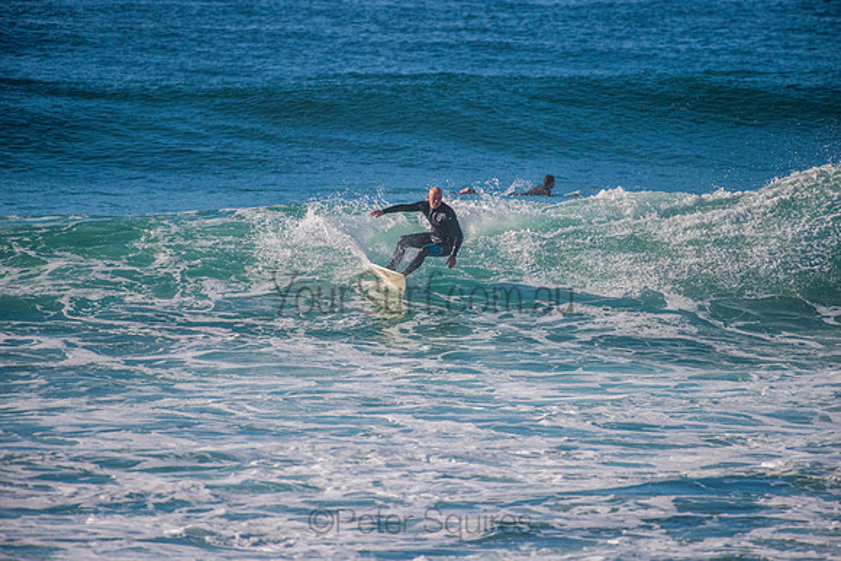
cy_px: 280
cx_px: 420
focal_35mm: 500
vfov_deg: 2.8
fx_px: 11683
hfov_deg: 4.1
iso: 900
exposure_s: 1/2000
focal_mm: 500
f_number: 5.6
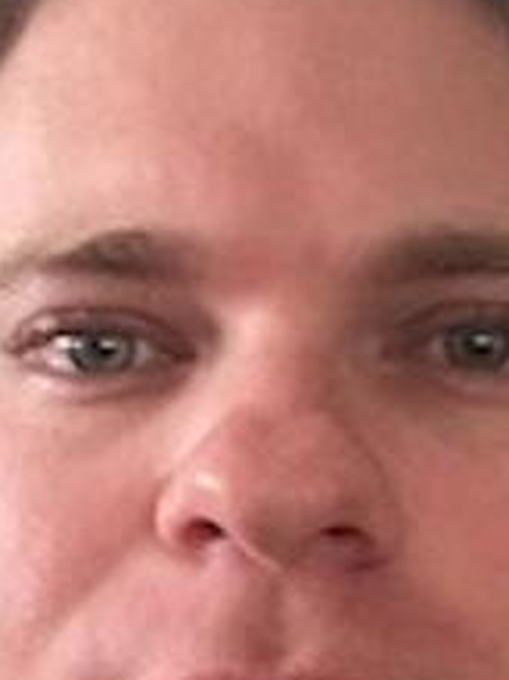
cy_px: 416
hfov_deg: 17.3
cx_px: 298
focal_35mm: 85
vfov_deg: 23.0
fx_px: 1668
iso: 200
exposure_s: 1/33
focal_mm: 2.15
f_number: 2.4
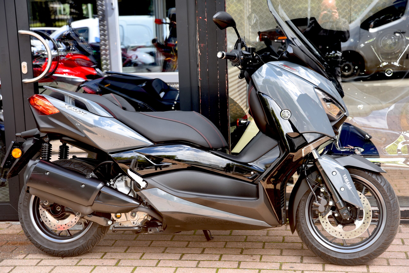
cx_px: 204
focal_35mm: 70
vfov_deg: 19.5
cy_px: 136
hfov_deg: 28.8
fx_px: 796
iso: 100
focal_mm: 70
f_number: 4.5
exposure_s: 1/80
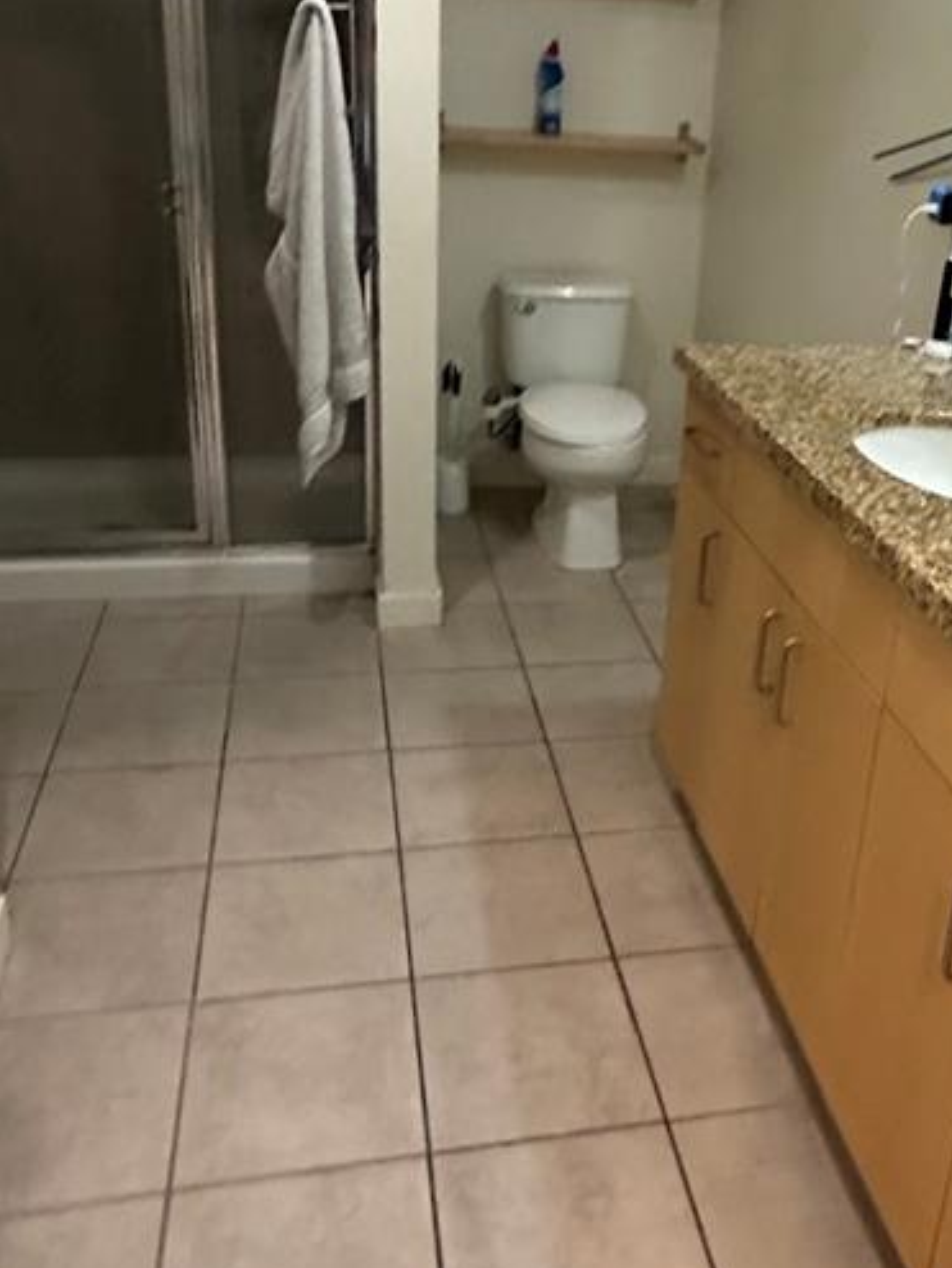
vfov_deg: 53.5
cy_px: 503
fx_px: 1246
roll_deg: -4.1
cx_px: 618
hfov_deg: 41.4
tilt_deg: -22.2
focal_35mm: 34
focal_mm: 2.22
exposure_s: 1/60
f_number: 2.2
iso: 1000
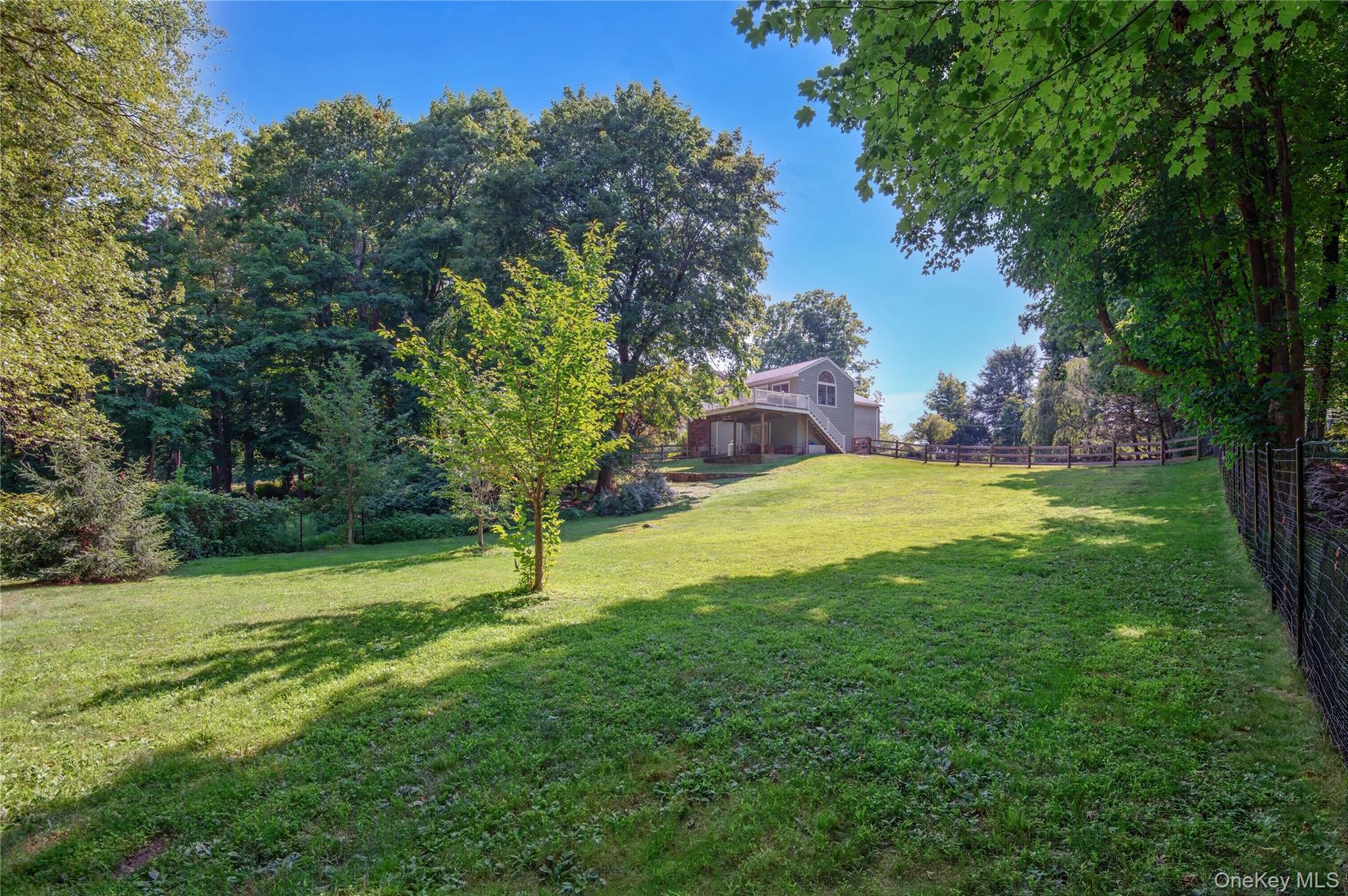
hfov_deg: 96.8
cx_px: 674
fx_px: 599
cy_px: 448
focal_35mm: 16
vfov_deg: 73.7
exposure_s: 1/750
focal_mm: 16
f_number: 8
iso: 720
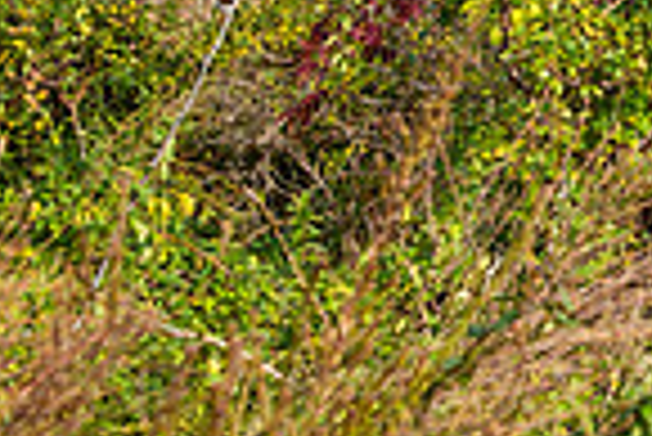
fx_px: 3281
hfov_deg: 10.9
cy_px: -209
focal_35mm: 181
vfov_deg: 7.5
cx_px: 1025
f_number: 8
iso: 100
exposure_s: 1/160
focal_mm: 44
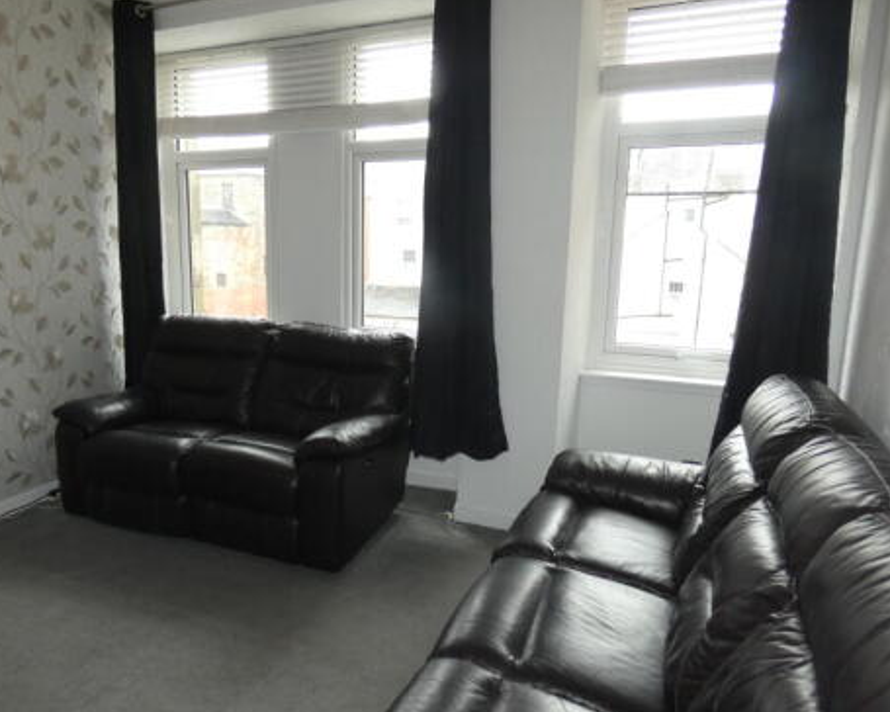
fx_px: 659
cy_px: 373
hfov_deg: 67.6
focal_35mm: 25
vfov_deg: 56.8
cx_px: 369
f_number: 2.8
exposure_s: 1/60
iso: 160
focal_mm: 3.6
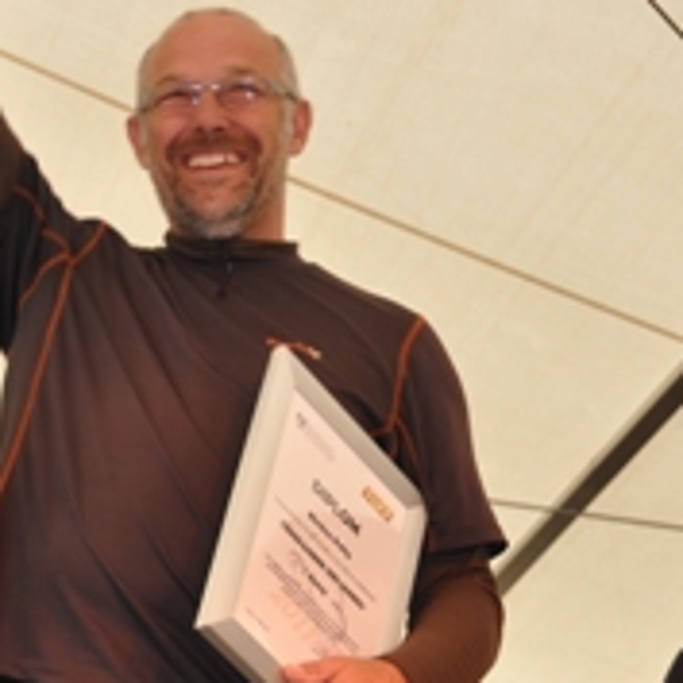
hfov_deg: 14.7
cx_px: 147
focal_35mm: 118
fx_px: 2634
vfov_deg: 14.8
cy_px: 396
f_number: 4.2
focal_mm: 36
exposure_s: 1/60
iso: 200
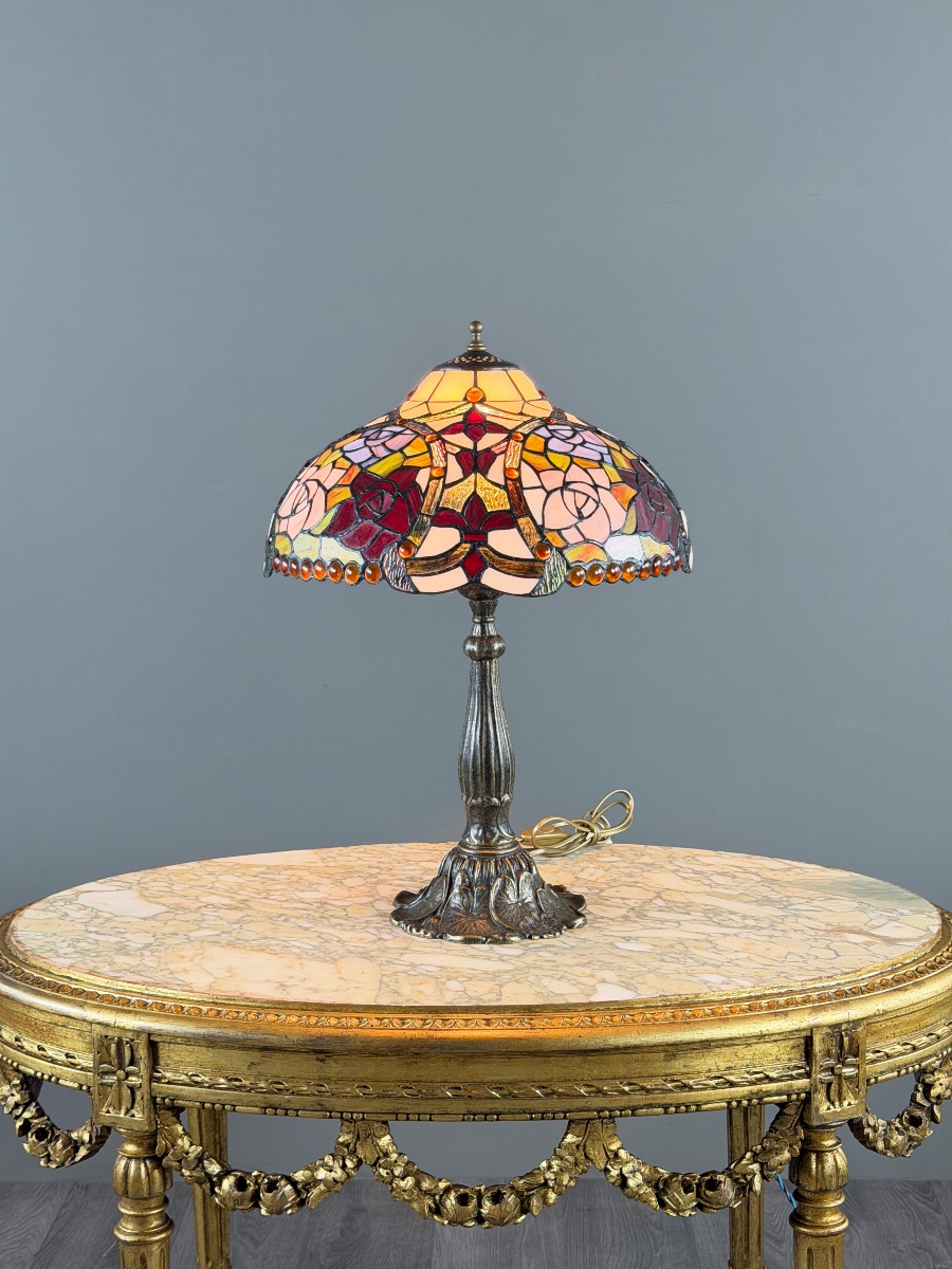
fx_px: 1760
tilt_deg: -9.4
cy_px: 634
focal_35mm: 48
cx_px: 476
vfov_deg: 39.7
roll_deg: +0.1
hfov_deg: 30.3
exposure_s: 1/100
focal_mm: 6.76
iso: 125
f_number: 1.78
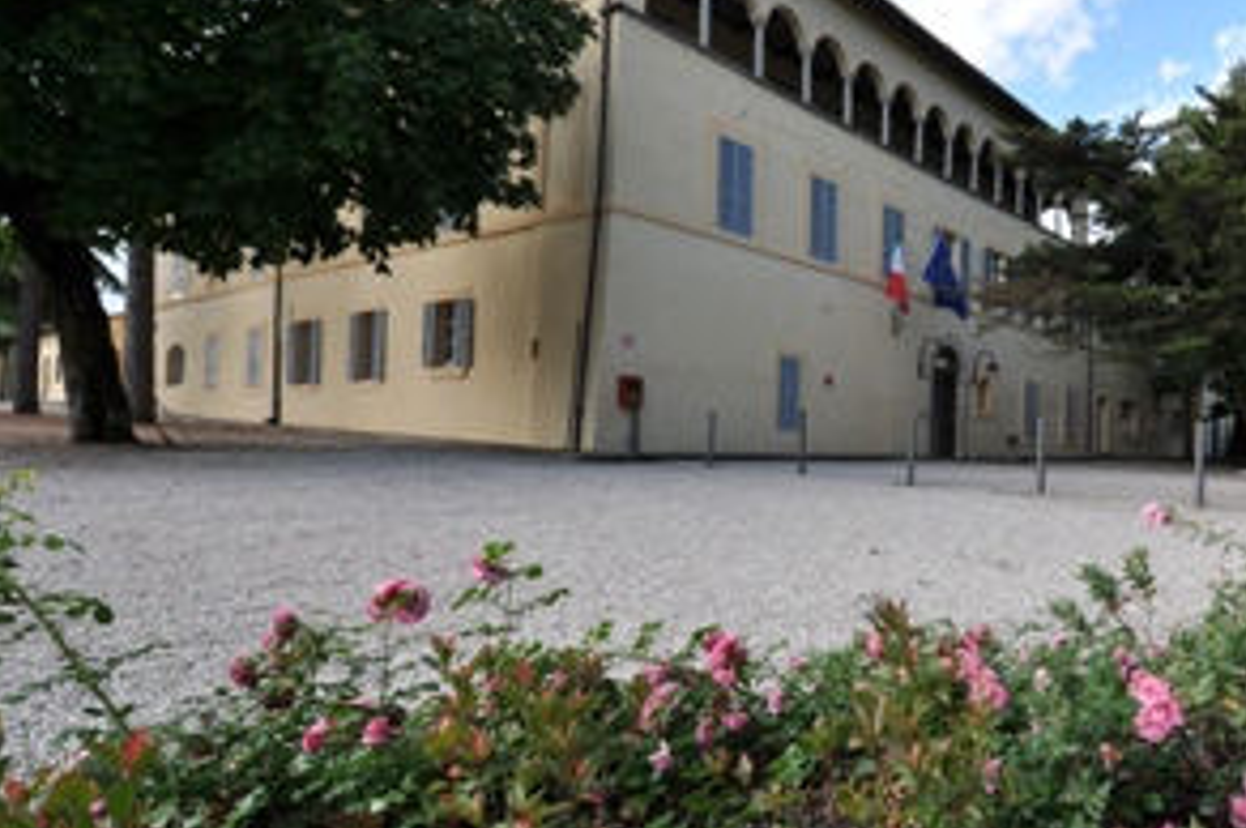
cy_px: 405
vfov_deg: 55.0
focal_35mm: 23
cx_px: 883
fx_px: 795
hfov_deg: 72.5
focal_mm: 10
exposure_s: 1/200
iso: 200
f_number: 7.1
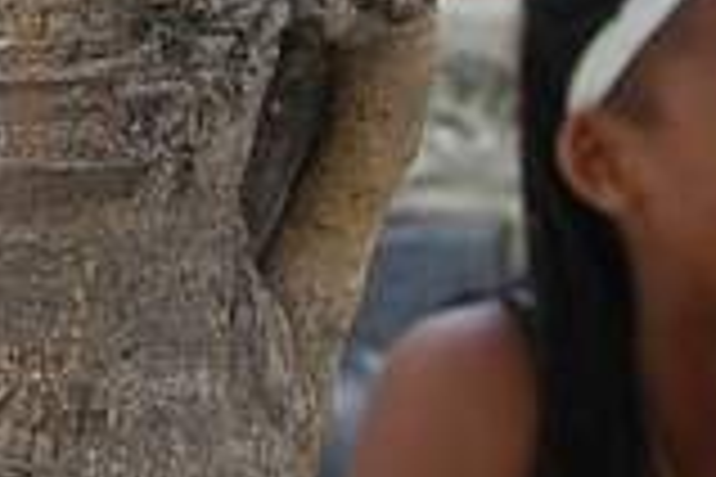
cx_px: 1581
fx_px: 29836
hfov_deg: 1.4
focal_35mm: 1500
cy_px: 538
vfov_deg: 0.9
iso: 450
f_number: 5
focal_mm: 155
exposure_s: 1/500
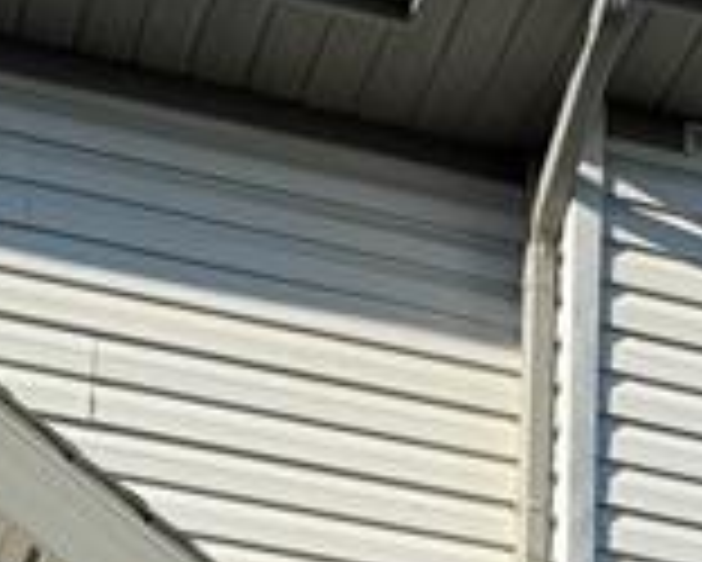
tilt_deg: +11.2
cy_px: 1349
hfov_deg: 12.1
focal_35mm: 154
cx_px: 936
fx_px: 3202
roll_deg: -0.8
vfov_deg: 9.0
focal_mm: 6.76
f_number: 1.78
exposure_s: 1/1818
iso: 80
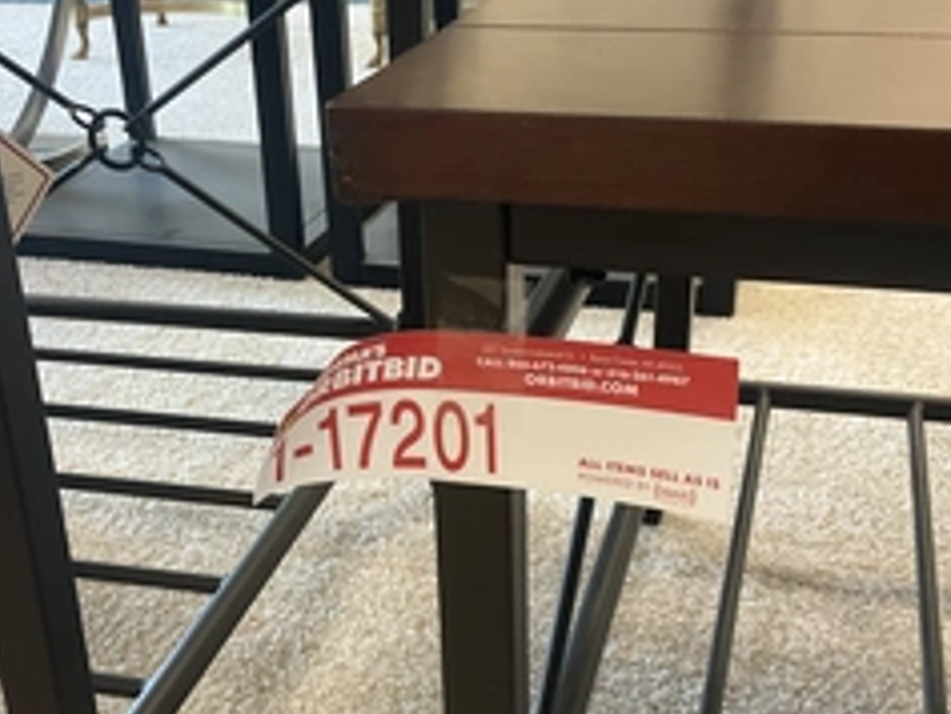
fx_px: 1347
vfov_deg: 29.6
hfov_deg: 38.8
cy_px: 437
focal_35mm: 49
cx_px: 425
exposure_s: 1/60
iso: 125
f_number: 1.8
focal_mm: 3
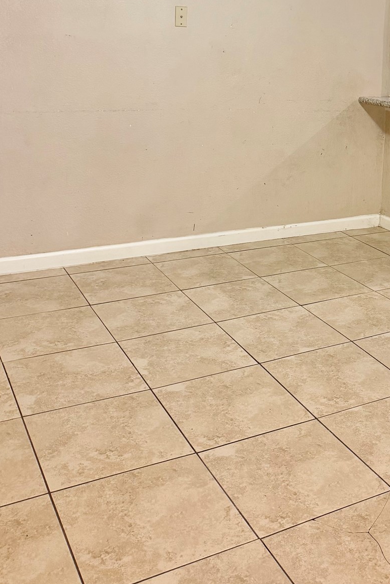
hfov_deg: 29.7
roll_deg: -2.9
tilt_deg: -6.6
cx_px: 321
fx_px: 715
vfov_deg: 42.5
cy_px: 116
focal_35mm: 44
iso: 320
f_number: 1.78
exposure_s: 1/60
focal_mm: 6.76
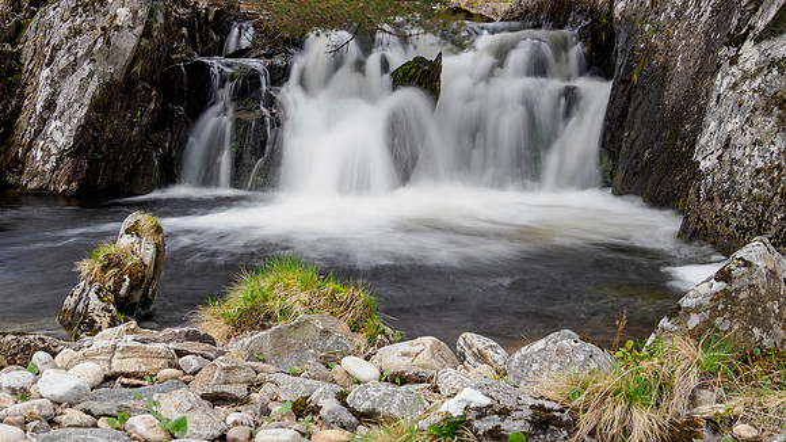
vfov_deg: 22.0
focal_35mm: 55
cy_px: 221
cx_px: 393
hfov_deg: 38.1
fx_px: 1139
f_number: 7.1
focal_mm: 24
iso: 200
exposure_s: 1/1.25
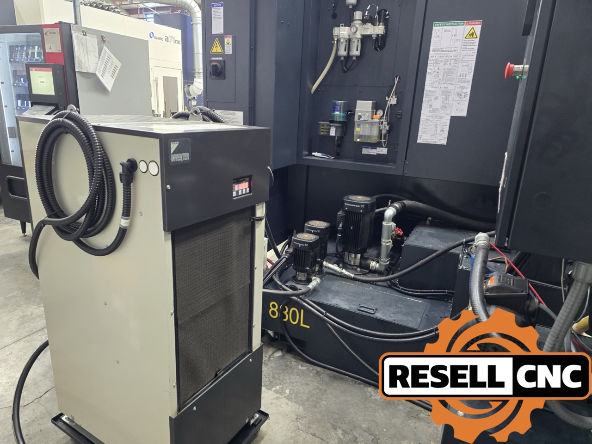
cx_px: 296
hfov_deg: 73.9
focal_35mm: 23
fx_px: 393
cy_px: 222
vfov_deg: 58.9
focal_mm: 6.3
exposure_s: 1/60
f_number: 1.7
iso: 800
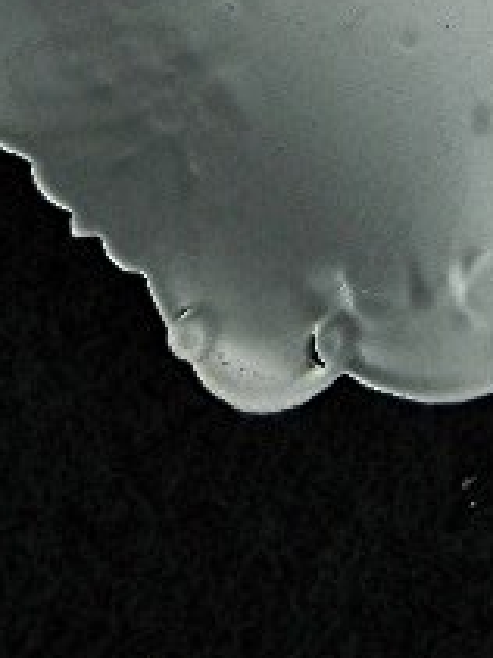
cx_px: 437
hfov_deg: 7.2
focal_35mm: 206
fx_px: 3916
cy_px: -293
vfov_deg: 9.4
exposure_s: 1/58.6
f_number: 4.1
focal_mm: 12.2
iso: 303
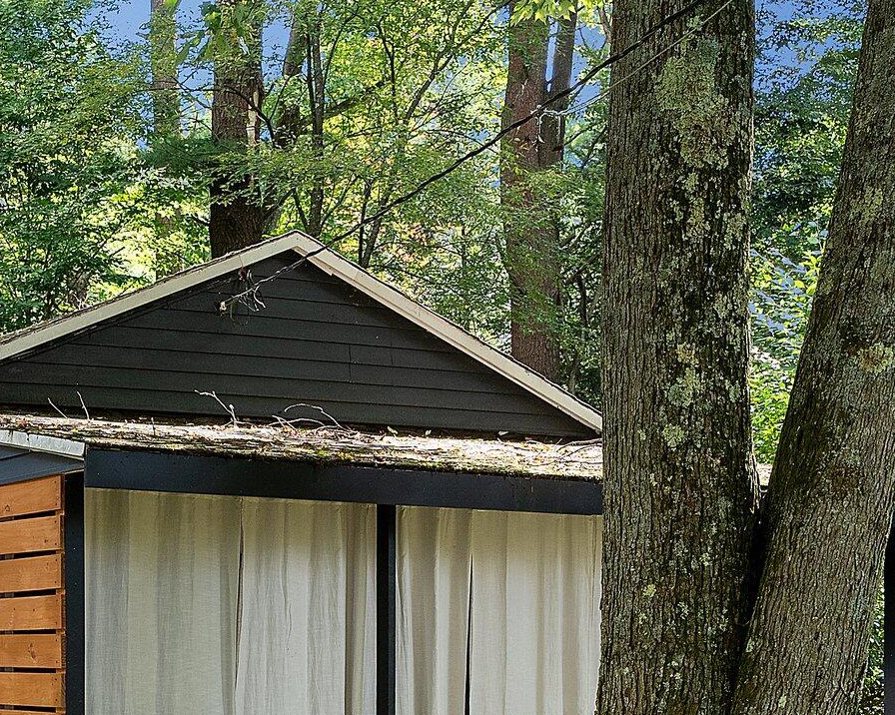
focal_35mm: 73
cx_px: -9
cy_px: 644
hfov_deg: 24.8
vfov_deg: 20.5
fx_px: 1933
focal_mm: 34
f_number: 9
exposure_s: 1/100
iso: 800
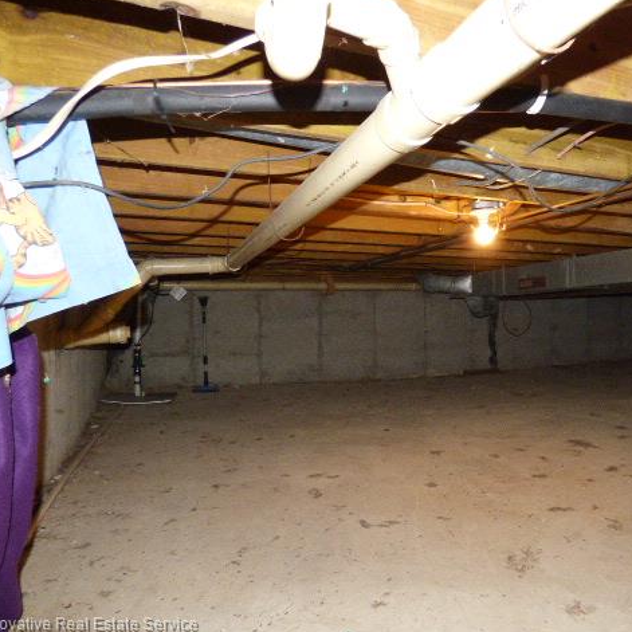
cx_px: 403
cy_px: 314
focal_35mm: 24
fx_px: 496
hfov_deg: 63.9
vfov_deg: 65.0
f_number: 2.8
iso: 640
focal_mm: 3.58
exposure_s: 1/60
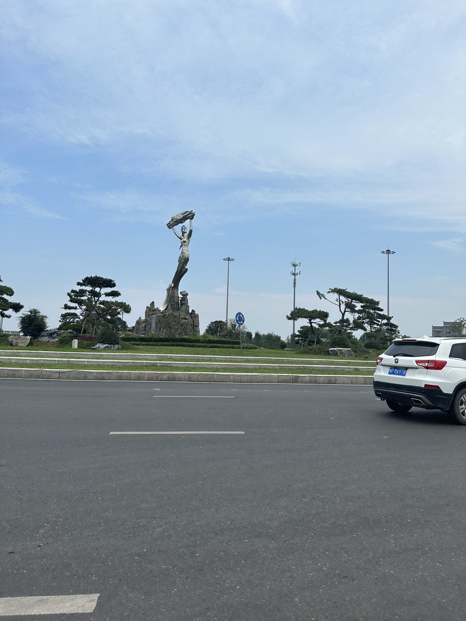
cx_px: 233
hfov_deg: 56.8
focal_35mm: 24
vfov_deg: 71.6
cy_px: 310
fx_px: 431
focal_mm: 6.86
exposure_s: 1/6211
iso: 80
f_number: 1.78
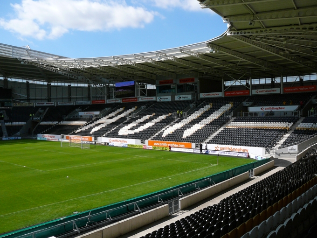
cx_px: 158
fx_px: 321
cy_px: 119
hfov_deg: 52.6
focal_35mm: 35
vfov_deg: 40.7
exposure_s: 1/640
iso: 100
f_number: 5
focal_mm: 5.2
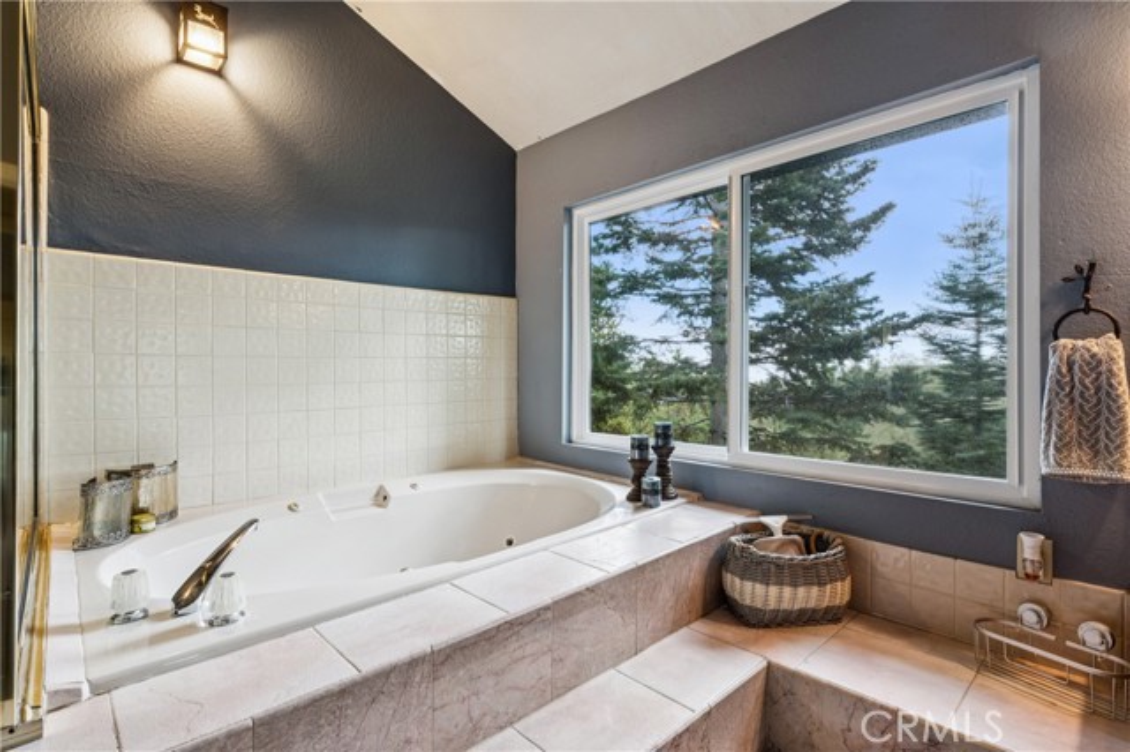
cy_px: 376
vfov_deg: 69.1
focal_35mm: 17
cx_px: 565
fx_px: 546
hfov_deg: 92.0
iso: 100
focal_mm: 17.4
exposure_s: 1/2.5
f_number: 13
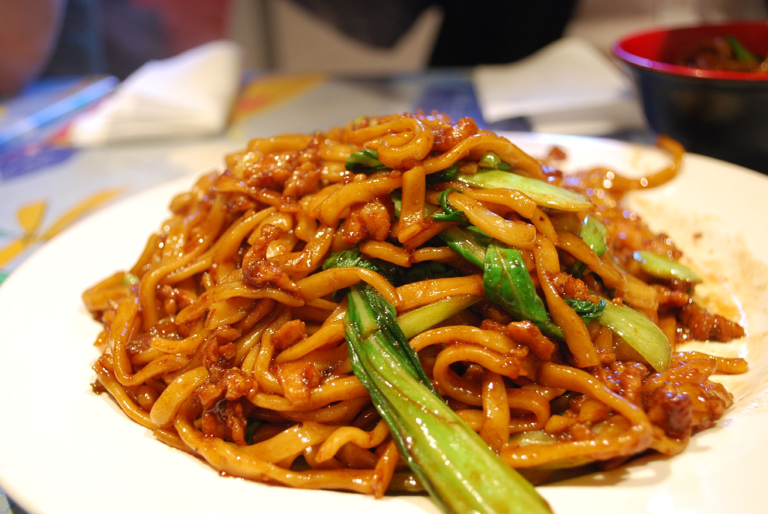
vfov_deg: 30.9
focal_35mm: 44
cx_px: 384
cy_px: 257
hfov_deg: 44.9
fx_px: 929
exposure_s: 1/10
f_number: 4.8
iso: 400
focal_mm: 29
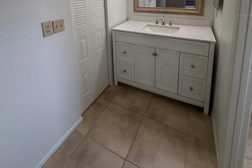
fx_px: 140
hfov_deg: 84.0
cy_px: 15
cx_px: 127
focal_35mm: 20
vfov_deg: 53.7
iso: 200
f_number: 2.2
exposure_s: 1/120
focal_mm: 2.22
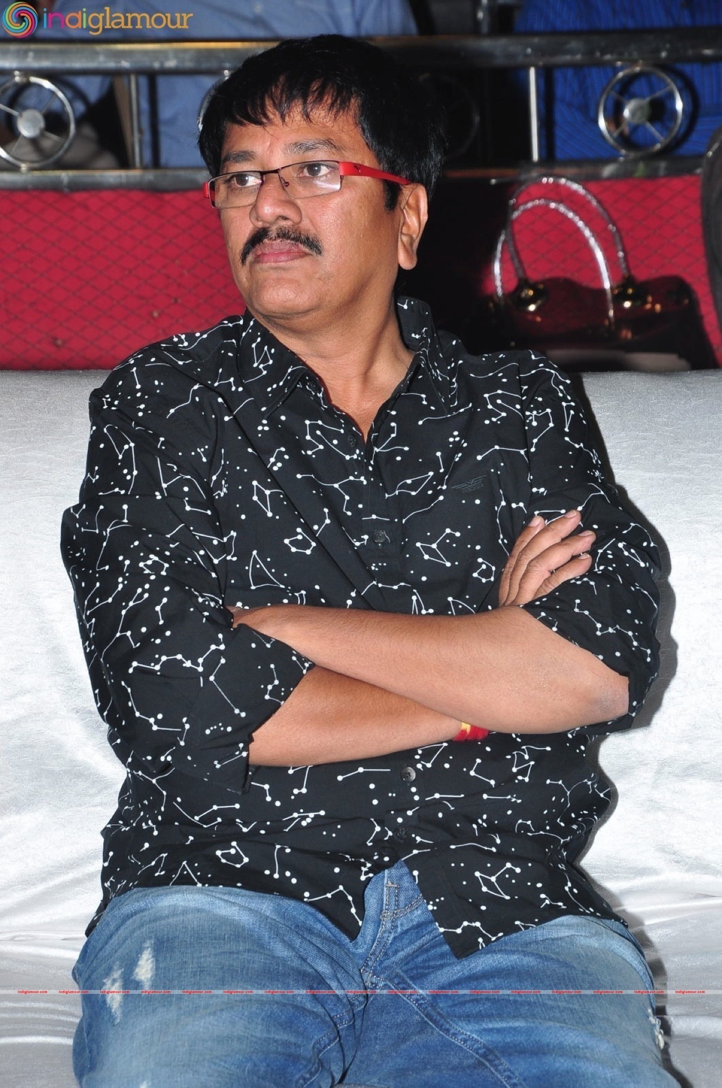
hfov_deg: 8.7
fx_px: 4753
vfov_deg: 13.1
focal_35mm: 158
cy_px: 544
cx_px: 361
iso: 400
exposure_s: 1/125
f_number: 10
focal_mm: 105
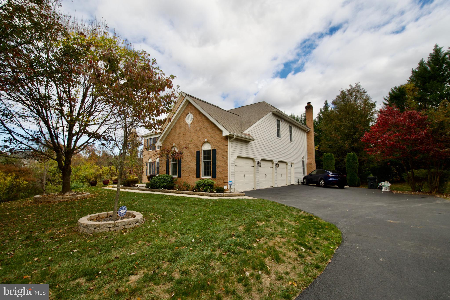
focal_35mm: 15
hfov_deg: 100.4
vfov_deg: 77.3
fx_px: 187
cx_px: 225
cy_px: 150
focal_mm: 10
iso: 160
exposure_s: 1/320
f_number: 7.1
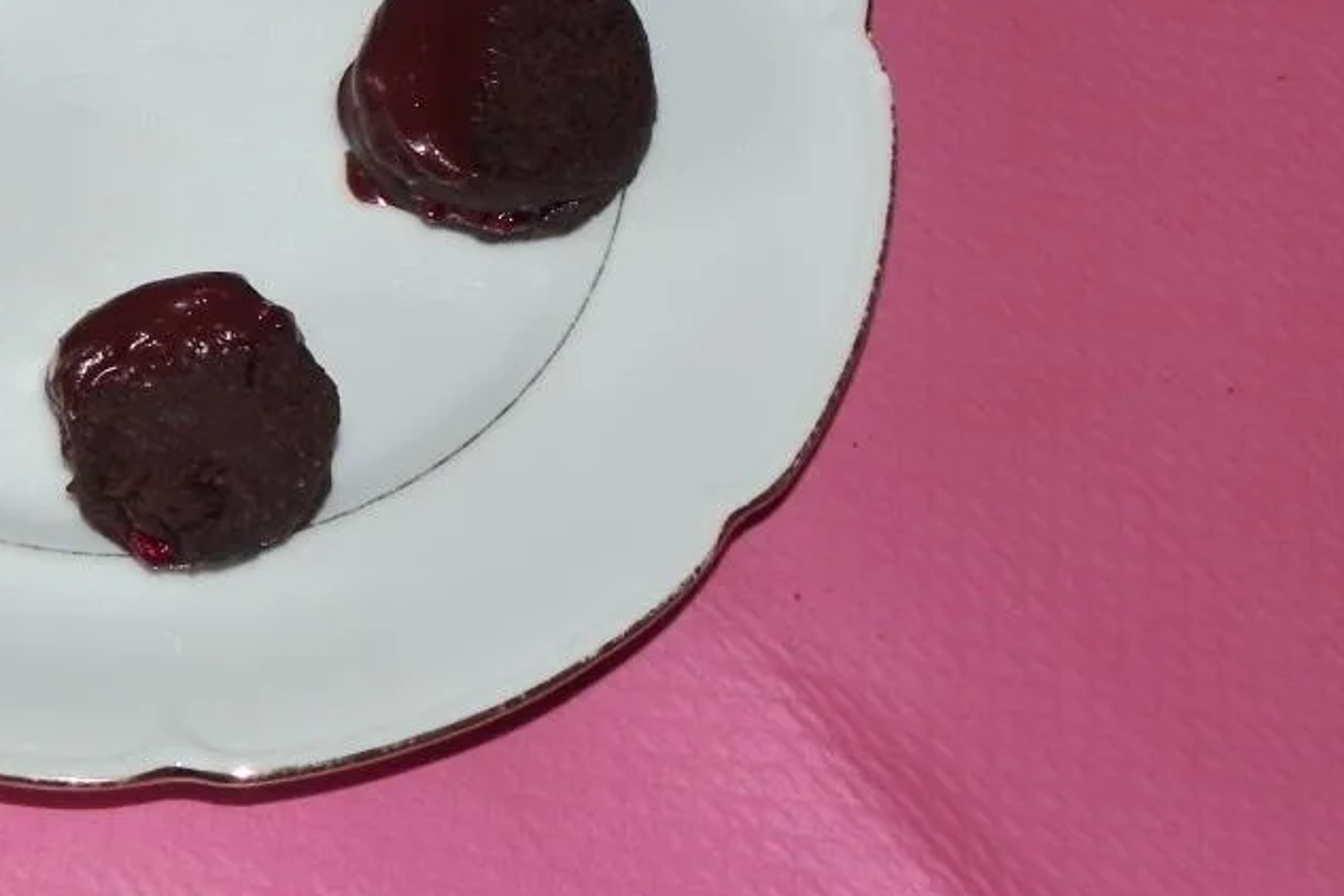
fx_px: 2576
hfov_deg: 28.8
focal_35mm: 69
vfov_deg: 19.7
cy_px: 365
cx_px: 327
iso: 200
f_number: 3.2
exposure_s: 1/30
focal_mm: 7.3
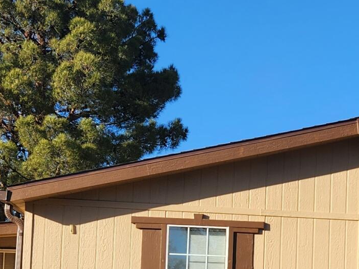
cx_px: 362
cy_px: 294
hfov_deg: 19.4
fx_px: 1016
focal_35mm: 98
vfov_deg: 14.7
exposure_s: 1/952
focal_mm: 5.4
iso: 20
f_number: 1.8
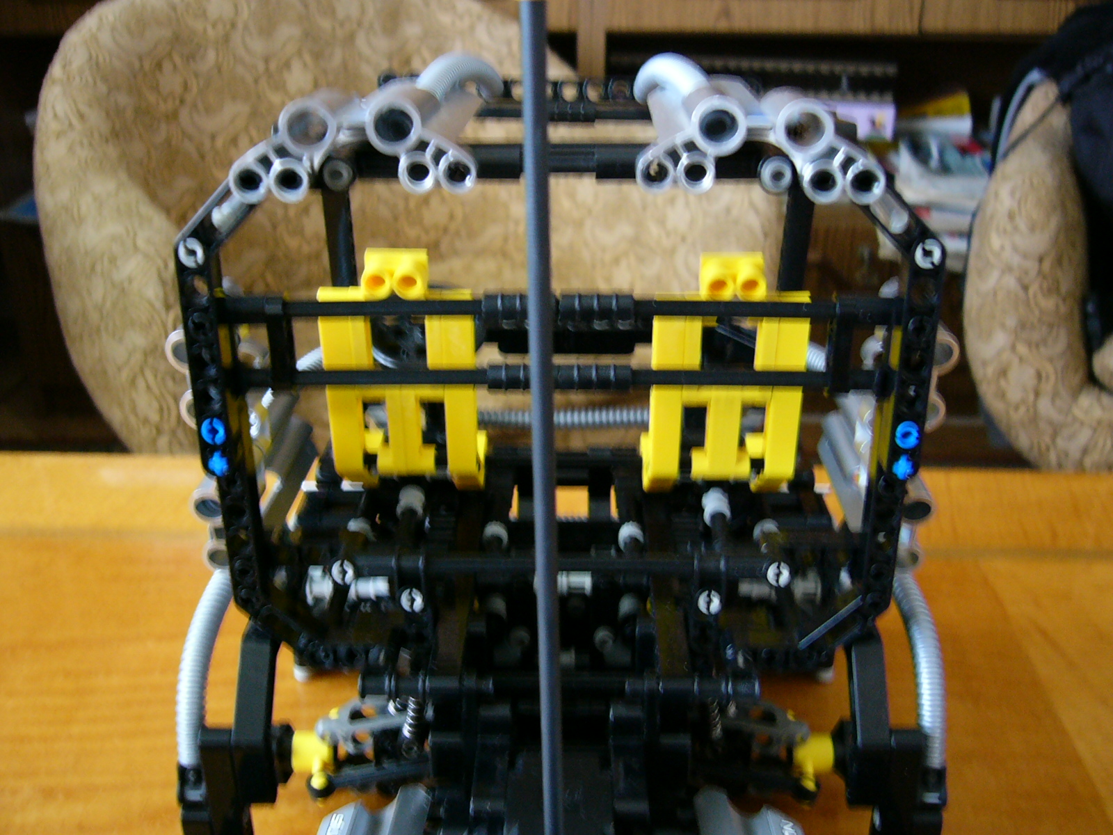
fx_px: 1125
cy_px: 418
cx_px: 556
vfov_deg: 40.7
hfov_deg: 52.6
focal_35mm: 35
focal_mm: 5.8
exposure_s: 1/8
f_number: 2.8
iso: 200
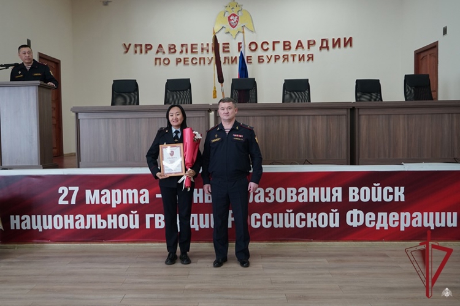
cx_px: 230
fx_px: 364
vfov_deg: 45.7
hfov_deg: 64.6
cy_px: 153
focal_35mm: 28
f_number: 4
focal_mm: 19
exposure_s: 1/160
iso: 640
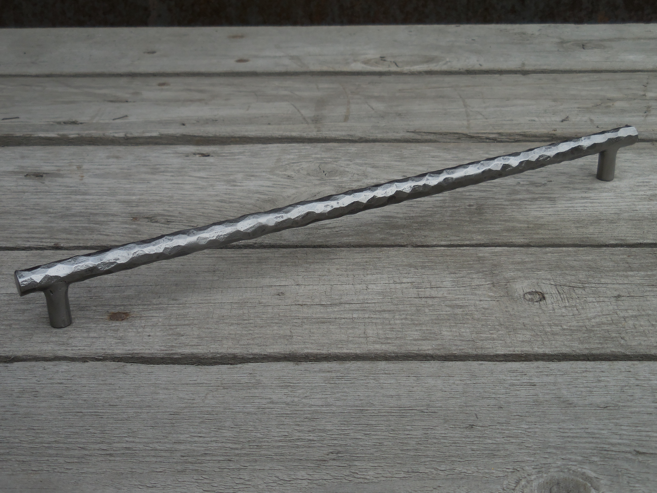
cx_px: 328
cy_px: 246
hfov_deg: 36.8
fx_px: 987
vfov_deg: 28.0
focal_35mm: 52
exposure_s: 1/250
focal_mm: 9.4
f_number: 4.3
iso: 125
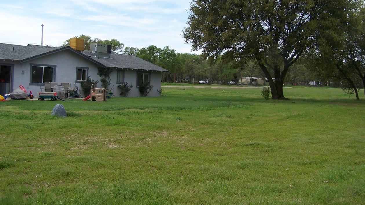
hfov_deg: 48.4
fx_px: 407
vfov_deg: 28.2
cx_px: 181
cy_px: 73
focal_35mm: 42
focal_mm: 6.3
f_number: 4
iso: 80
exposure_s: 1/750
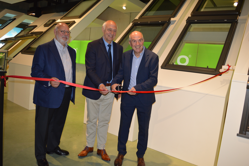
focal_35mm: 27
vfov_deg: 47.8
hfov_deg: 67.4
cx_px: 124
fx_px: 187
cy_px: 83
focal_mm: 18
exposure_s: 1/80
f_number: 4
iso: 400
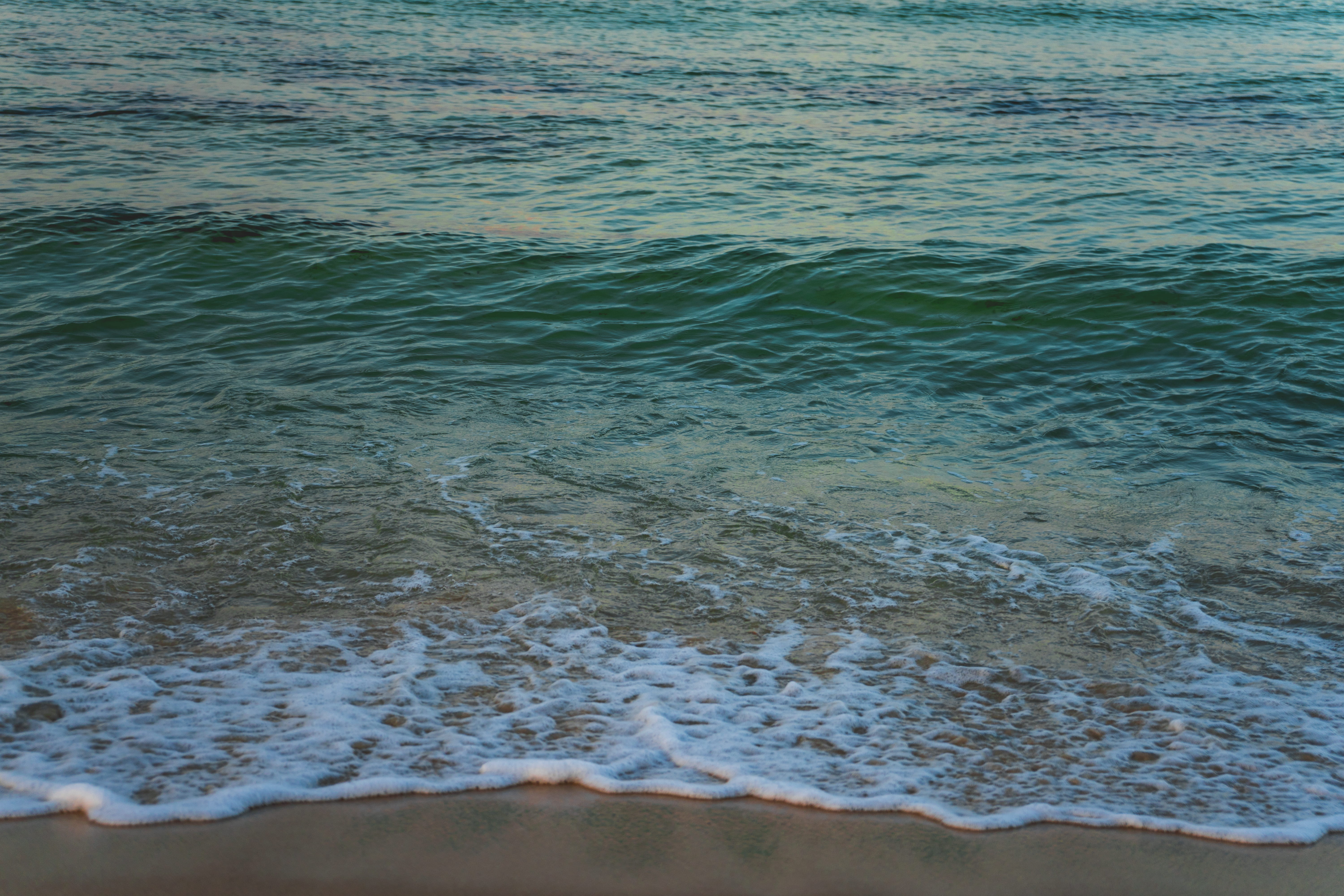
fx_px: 2613
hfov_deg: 28.8
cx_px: 672
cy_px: 448
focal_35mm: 70
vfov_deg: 19.5
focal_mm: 70
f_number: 5.6
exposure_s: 1/160
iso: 100
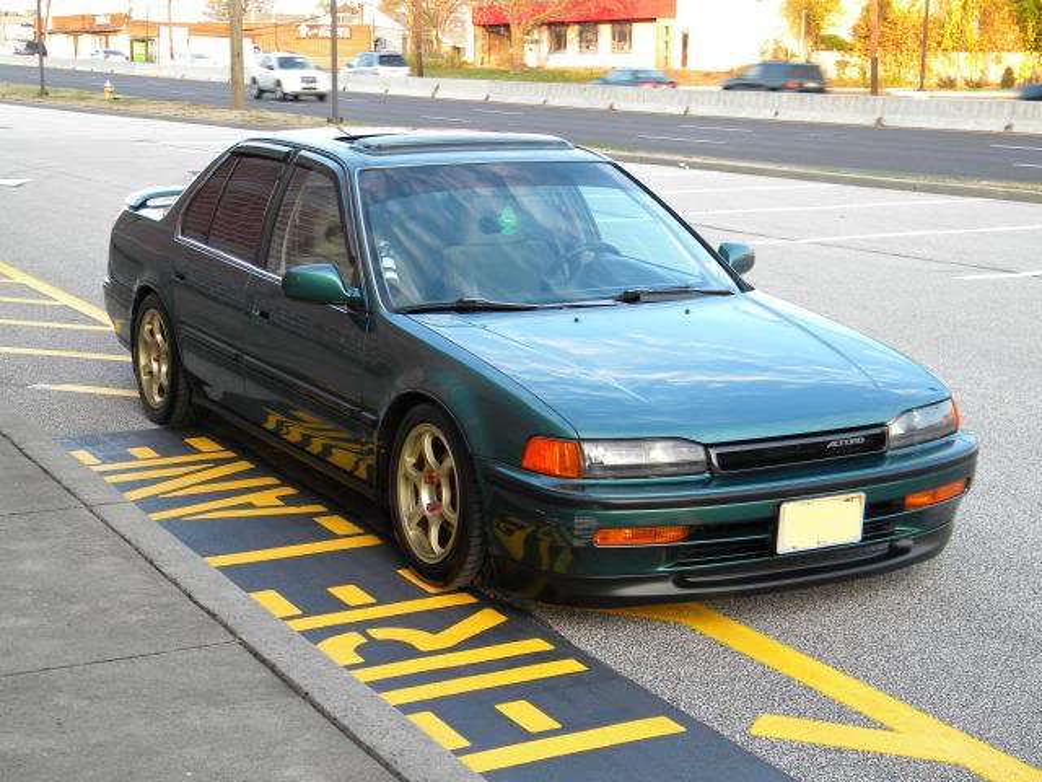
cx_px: 521
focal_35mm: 56
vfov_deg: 26.1
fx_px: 1686
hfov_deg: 34.3
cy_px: 391
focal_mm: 10.1
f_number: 4.1
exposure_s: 1/42
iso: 80
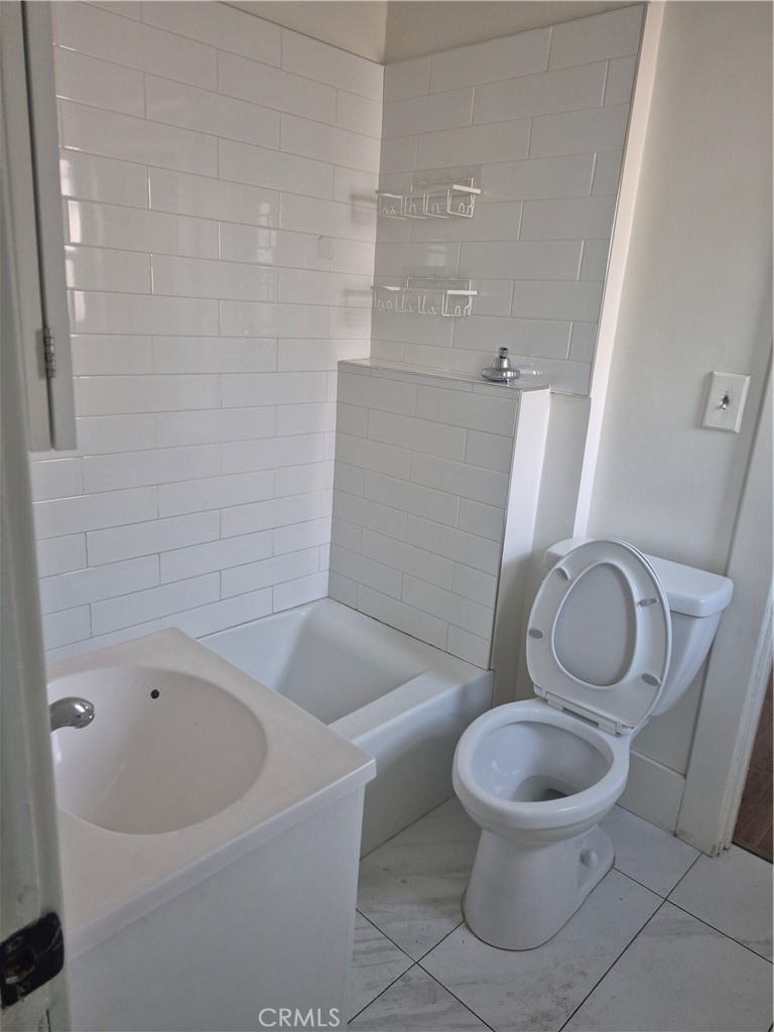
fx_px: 686
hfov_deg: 58.9
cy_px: 516
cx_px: 387
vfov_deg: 73.9
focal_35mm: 23
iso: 320
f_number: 1.8
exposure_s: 1/120
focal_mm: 5.4
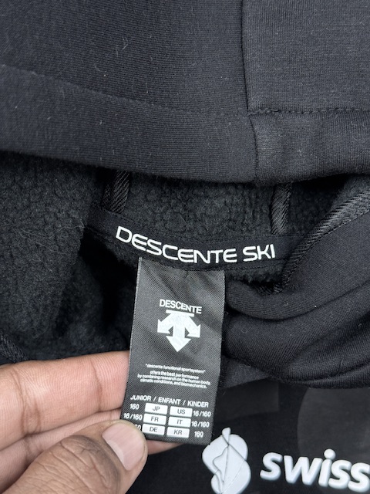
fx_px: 684
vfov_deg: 39.7
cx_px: 185
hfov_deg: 30.3
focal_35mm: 48
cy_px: 247
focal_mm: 6.76
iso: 160
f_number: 1.78
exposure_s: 1/100
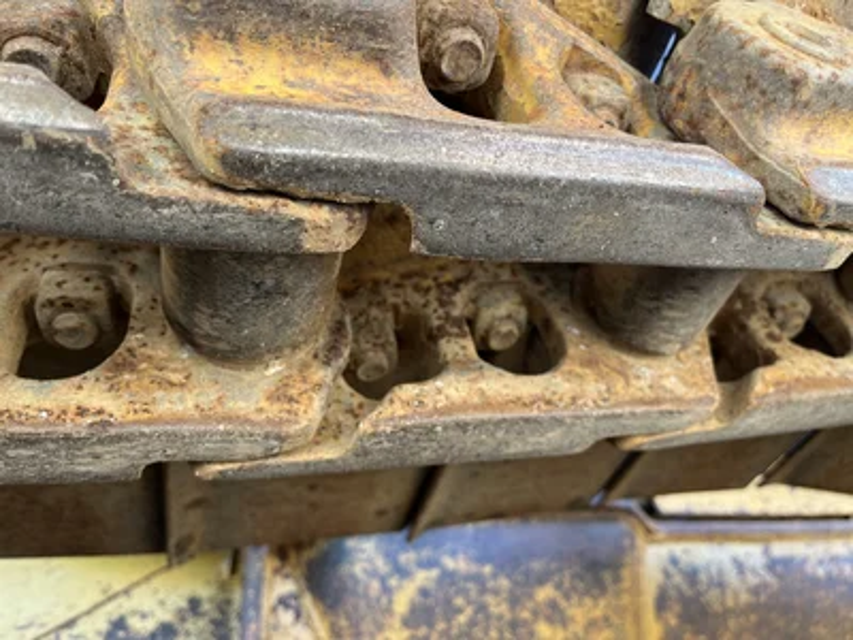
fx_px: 641
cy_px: 320
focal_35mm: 26
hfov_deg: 67.3
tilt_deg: +41.7
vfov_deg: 53.1
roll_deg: +11.7
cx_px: 426
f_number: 1.6
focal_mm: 5.1
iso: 50
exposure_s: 1/122
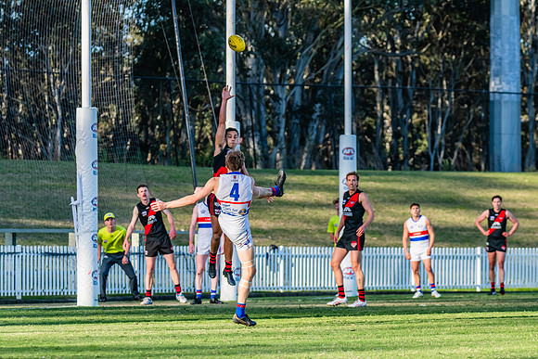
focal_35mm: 248
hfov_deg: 8.3
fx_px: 3703
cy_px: 198
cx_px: 230
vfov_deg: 5.6
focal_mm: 210
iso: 800
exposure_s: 1/1600
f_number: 6.3
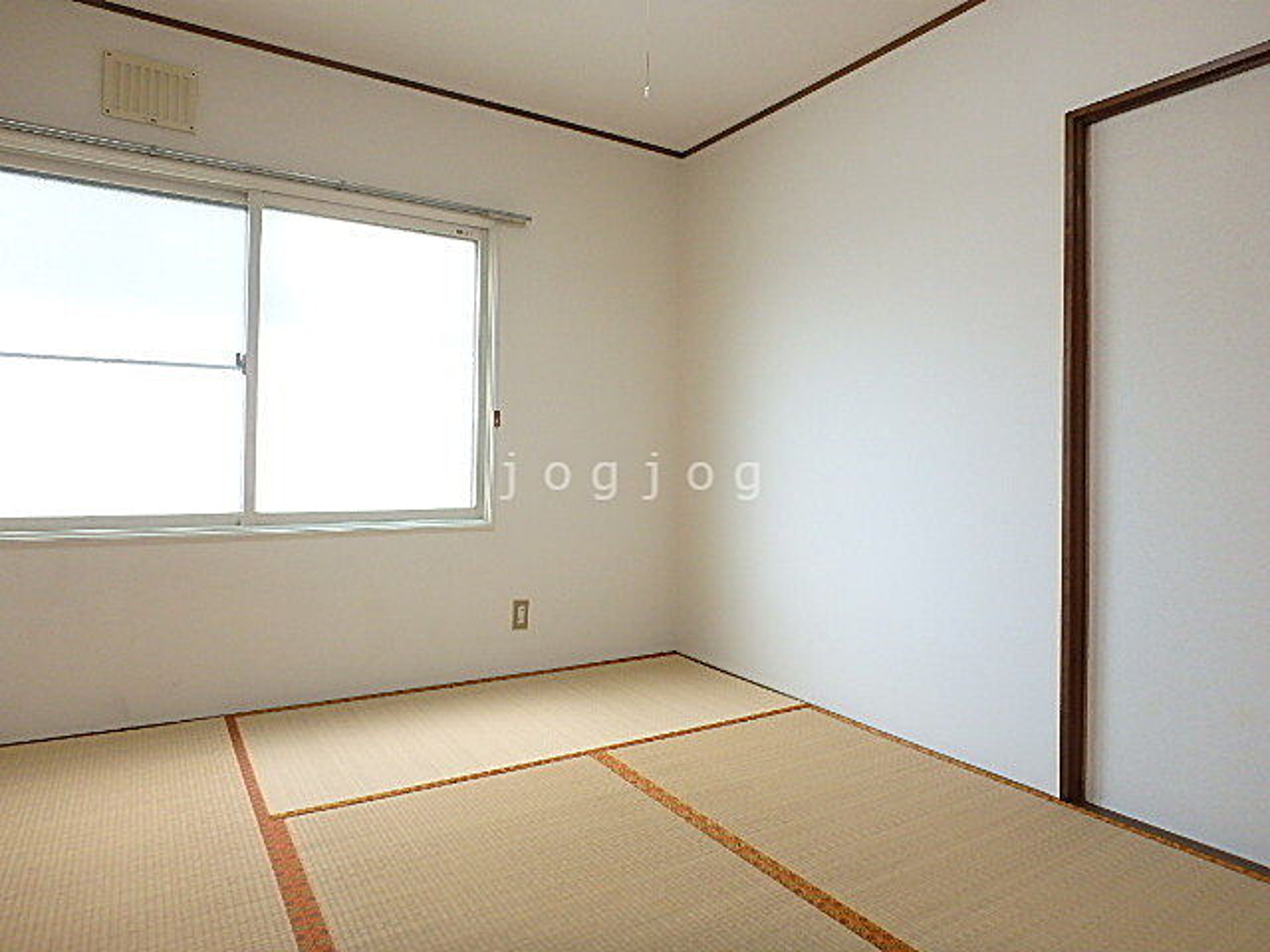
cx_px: 635
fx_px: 770
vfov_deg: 63.4
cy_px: 476
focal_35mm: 21
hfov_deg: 79.0
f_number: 3.5
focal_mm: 3.7
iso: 200
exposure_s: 1/40
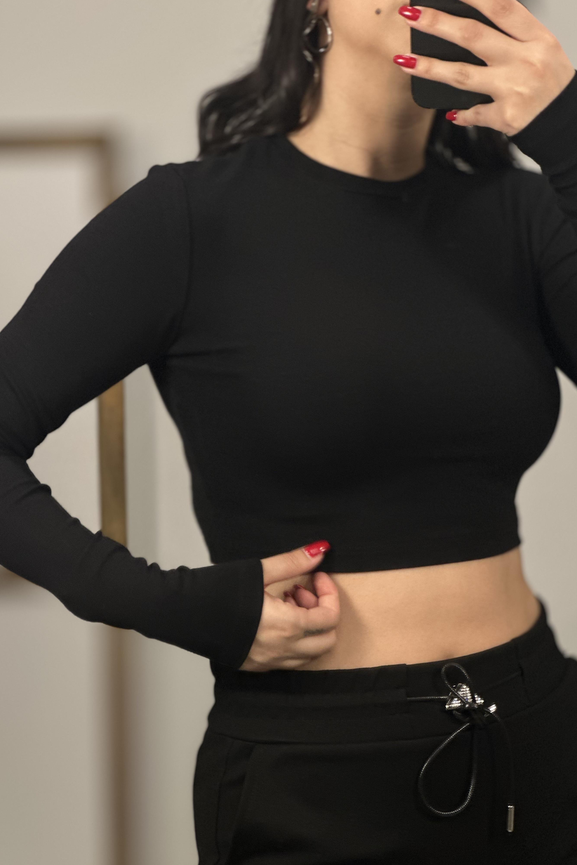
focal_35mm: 81
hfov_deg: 16.9
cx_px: 300
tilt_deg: -24.0
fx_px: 1947
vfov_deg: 25.1
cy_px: 435
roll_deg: +2.8
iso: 125
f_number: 2.8
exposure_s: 1/50
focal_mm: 9
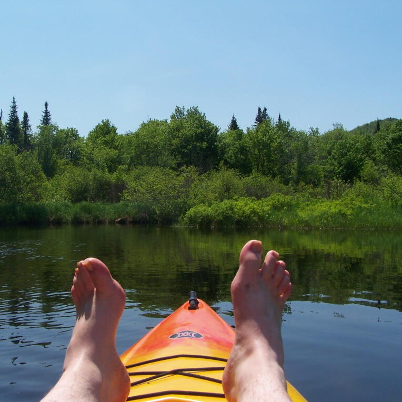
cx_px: 152
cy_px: 201
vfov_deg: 37.6
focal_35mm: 45
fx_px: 591
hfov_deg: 37.3
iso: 80
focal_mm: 6.3
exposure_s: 1/640
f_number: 5.6
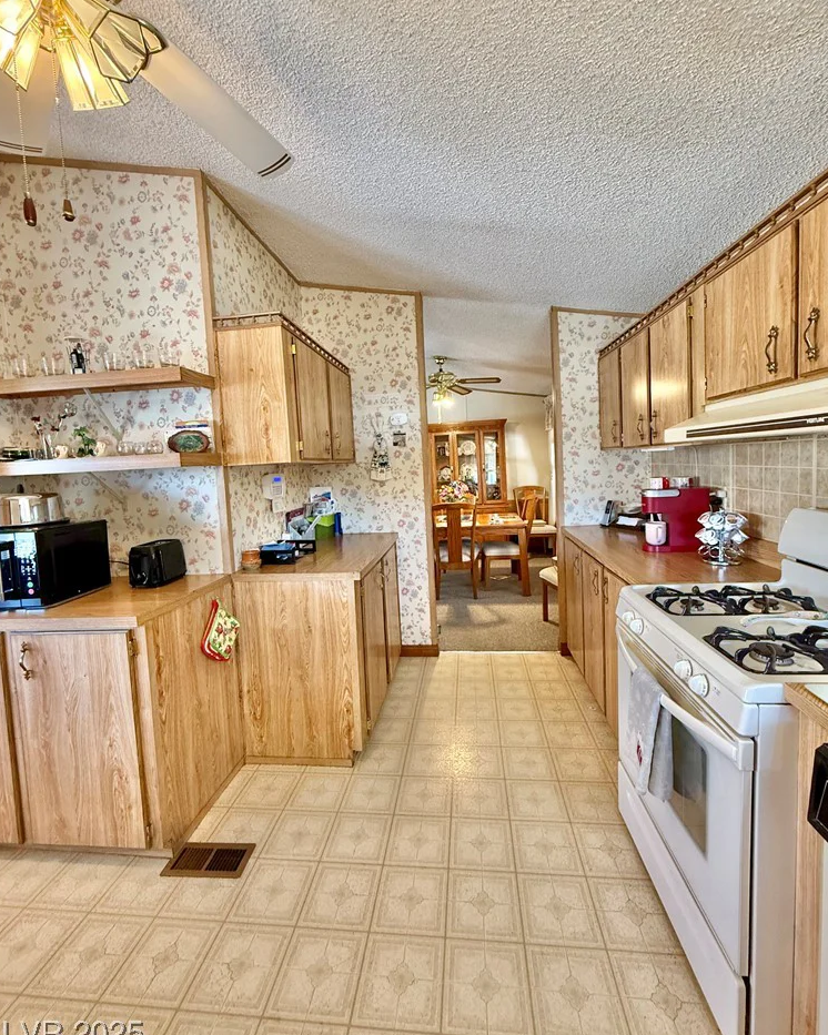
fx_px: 460
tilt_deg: -3.8
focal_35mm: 15
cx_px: 420
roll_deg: +2.7
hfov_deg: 84.0
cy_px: 497
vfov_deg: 96.8
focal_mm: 2.22
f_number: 2.2
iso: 400
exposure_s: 1/60
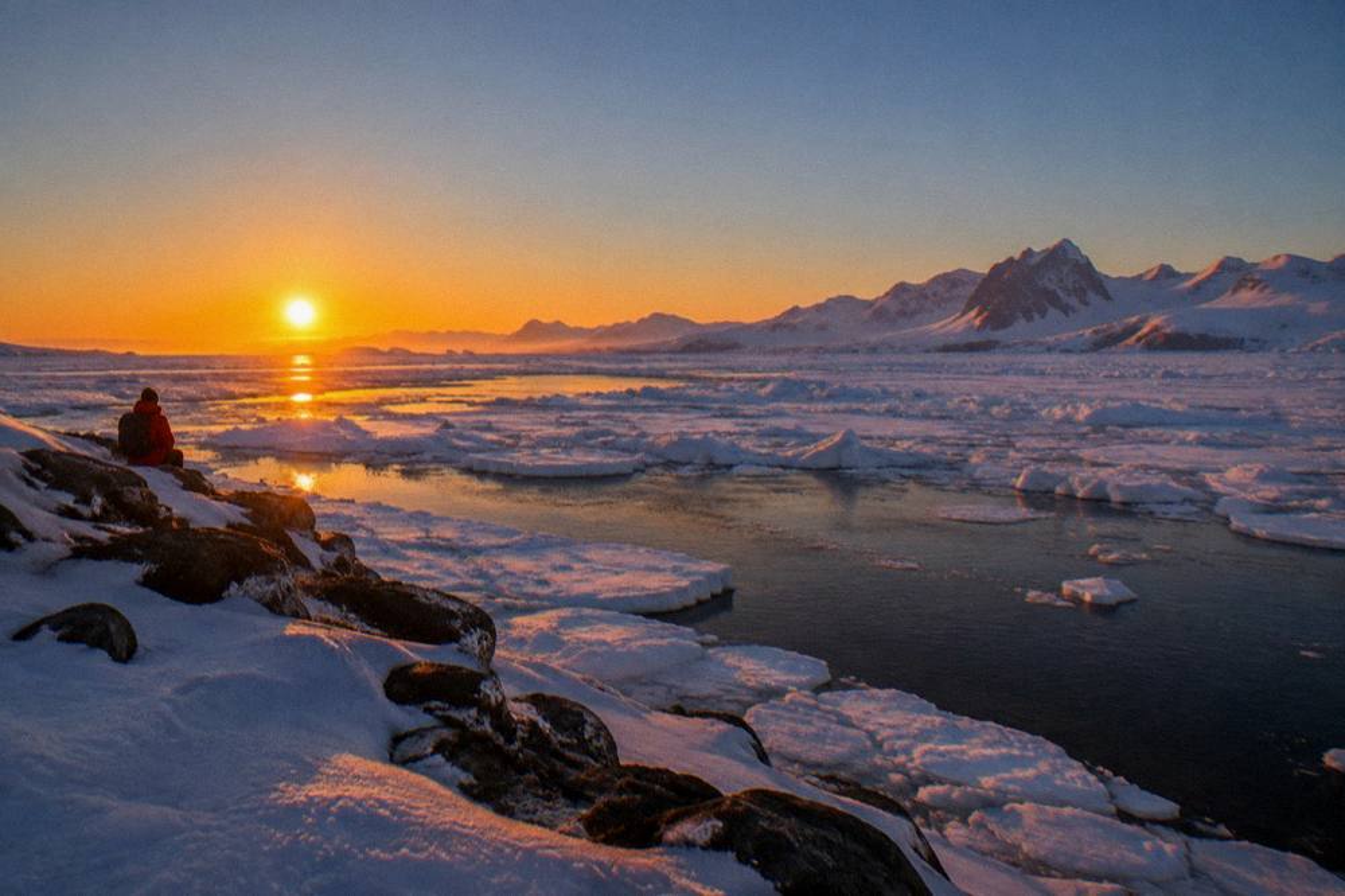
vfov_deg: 37.8
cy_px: 448
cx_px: 672
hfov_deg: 54.5
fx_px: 1307
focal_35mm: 35
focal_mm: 35
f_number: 9
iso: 500
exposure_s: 1/400
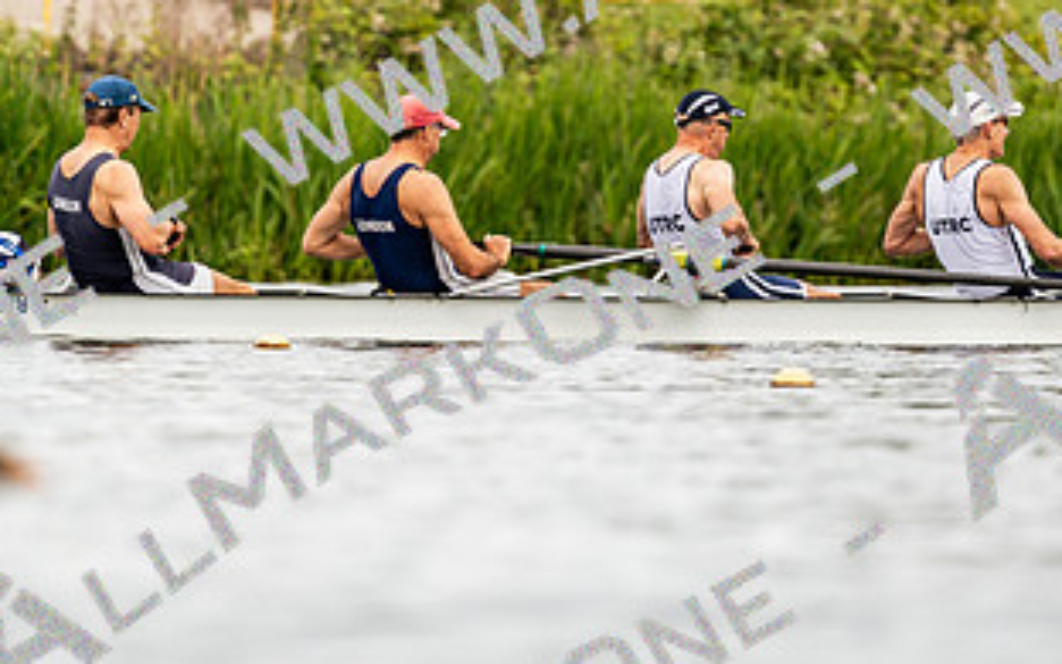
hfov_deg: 1.8
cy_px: 196
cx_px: 664
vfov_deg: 1.2
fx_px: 32937
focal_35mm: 1138
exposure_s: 1/2000
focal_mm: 600
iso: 320
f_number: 6.3
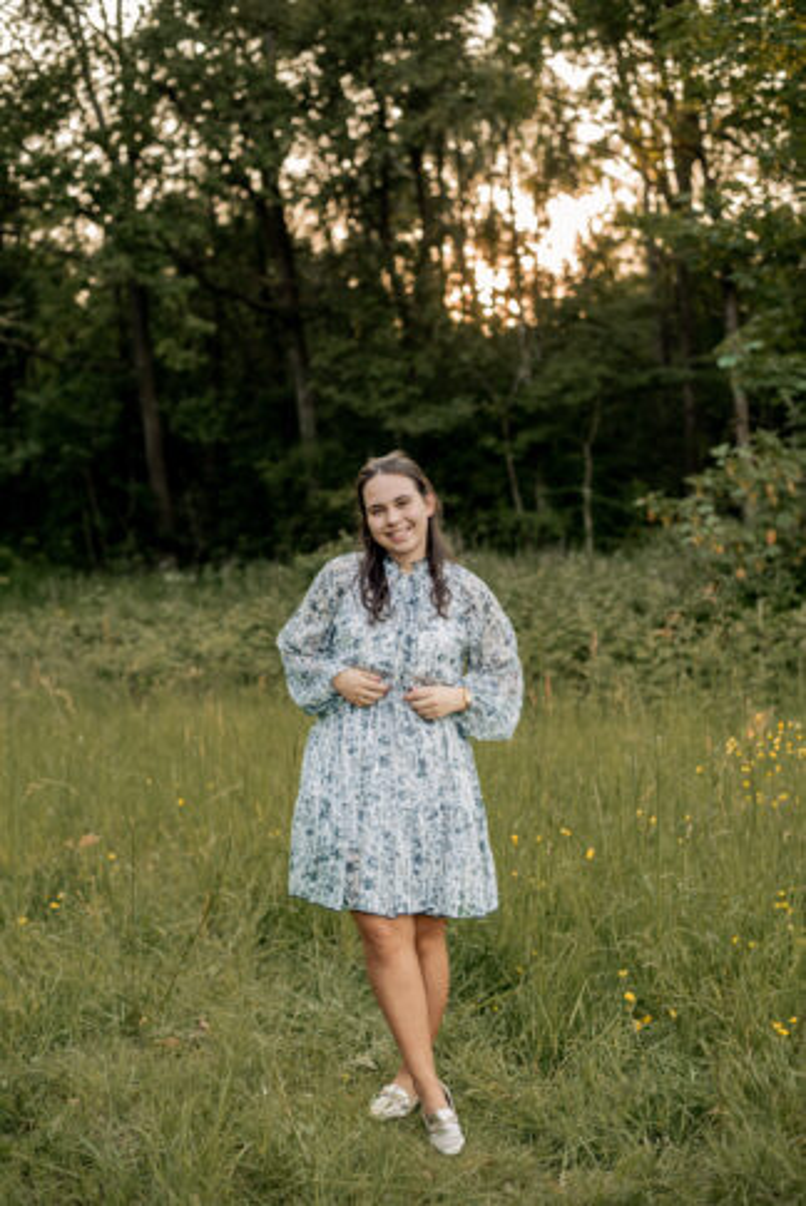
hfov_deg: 27.0
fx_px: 1677
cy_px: 603
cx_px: 403
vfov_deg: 39.6
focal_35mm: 50
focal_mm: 50
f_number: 2.5
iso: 640
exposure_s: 1/800
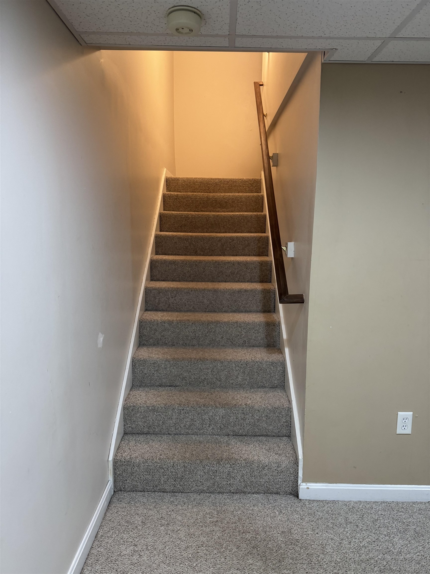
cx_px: 215
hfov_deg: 56.8
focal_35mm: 24
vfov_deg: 71.6
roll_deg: -0.6
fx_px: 398
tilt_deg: -7.1
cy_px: 287
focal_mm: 6.76
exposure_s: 1/60
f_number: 1.78
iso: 320
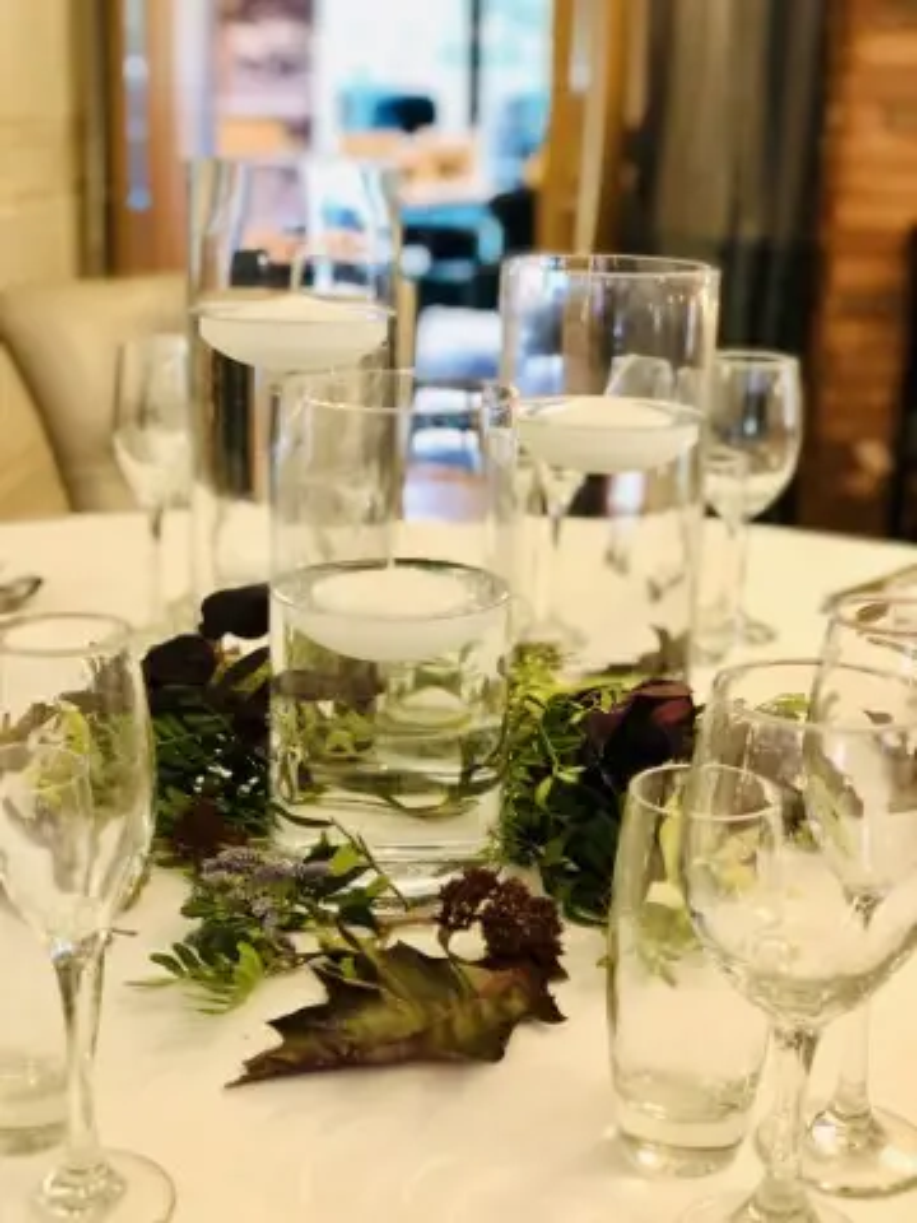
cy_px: 612
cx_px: 458
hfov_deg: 28.0
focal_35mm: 52
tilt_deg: -15.0
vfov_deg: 36.8
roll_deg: -0.6
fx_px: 1837
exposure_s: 1/14
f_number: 2.4
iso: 160
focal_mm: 6
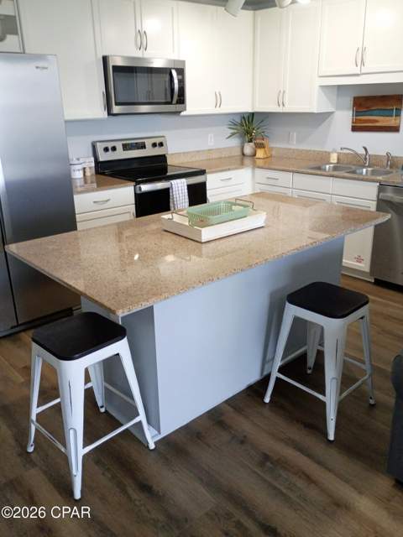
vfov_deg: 61.7
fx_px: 450
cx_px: 202
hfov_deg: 48.2
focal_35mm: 29
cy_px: 268
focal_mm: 4.27
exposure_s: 1/60
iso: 445
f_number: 1.8
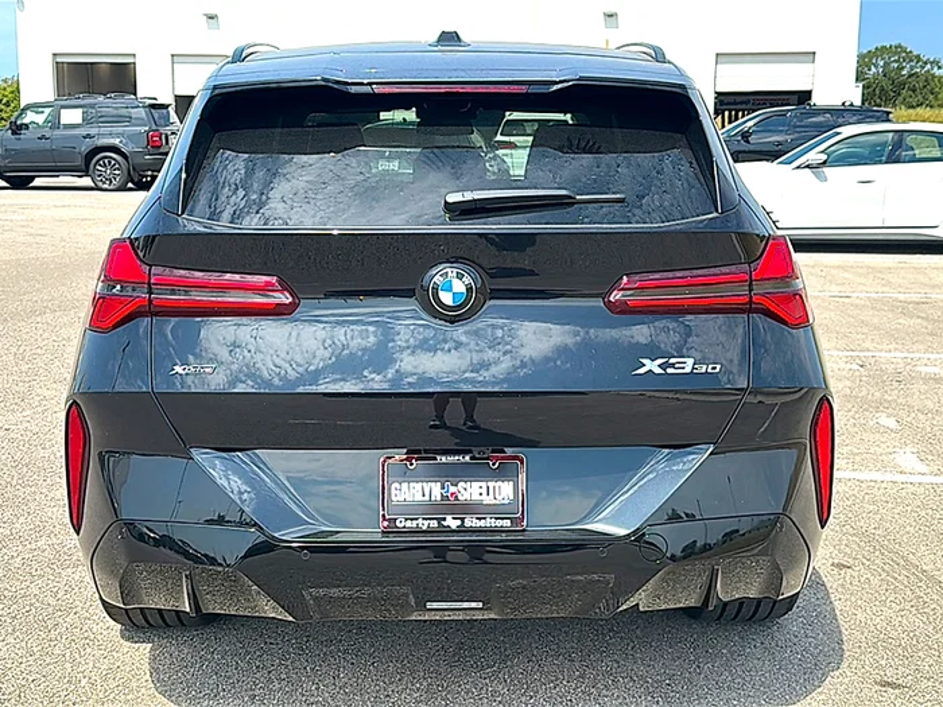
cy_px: 354
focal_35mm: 39
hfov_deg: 47.9
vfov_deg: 36.8
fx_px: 1062
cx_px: 472
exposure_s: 1/3623
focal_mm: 6.86
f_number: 1.78
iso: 80
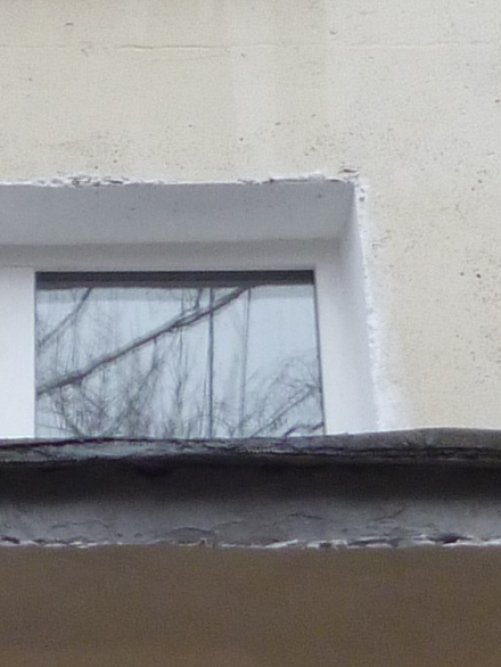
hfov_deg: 9.2
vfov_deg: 11.7
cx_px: 13
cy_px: -356
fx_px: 3105
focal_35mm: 161
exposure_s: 1/60
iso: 160
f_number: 3.1
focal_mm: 5
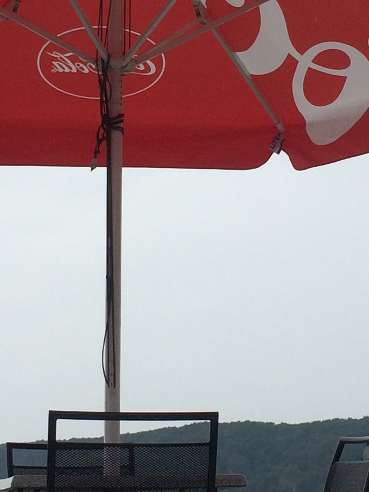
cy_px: 172
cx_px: 182
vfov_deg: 17.1
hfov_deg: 12.9
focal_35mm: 115
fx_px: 1635
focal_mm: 4.15
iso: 32
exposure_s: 1/651
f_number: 2.2
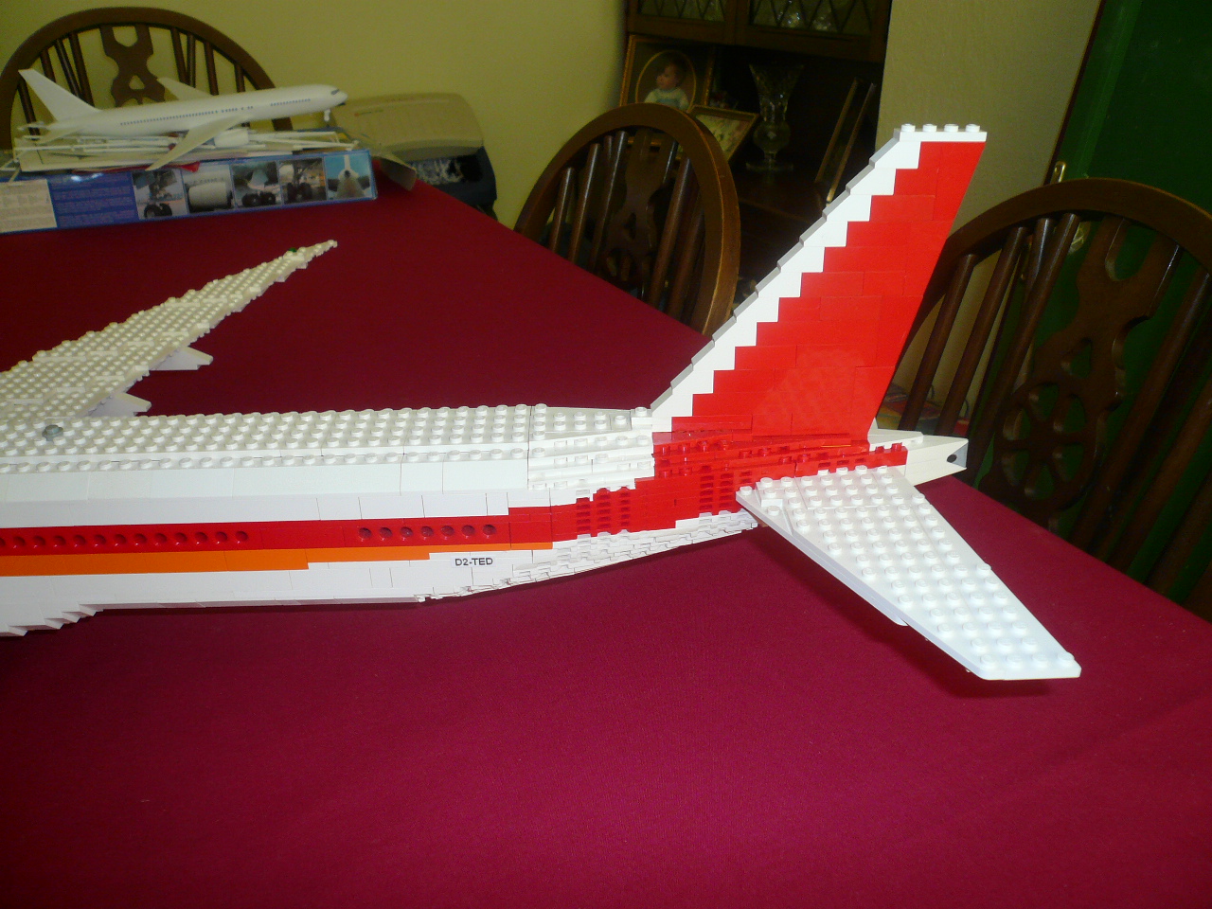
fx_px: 980
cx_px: 606
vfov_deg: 49.7
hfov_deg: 63.4
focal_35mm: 28
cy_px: 454
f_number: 2.8
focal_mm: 4.6
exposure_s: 1/8
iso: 100
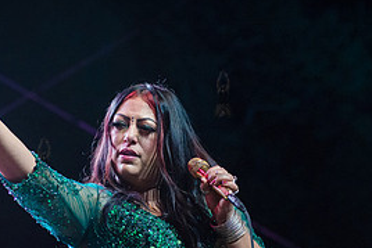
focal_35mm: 186
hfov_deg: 11.0
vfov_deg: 7.4
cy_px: 227
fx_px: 1923
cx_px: 222
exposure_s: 1/640
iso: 2500
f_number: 4
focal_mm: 86
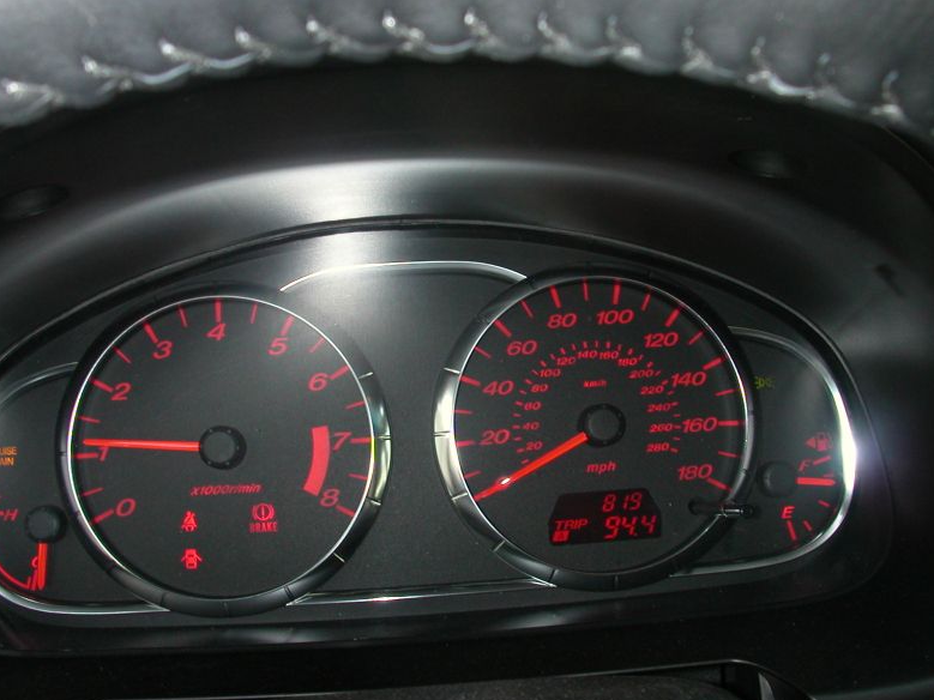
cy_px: 357
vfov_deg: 37.7
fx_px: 1025
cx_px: 469
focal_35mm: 38
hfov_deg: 49.0
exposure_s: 1/59.9
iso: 100
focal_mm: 5.6
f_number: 4.5
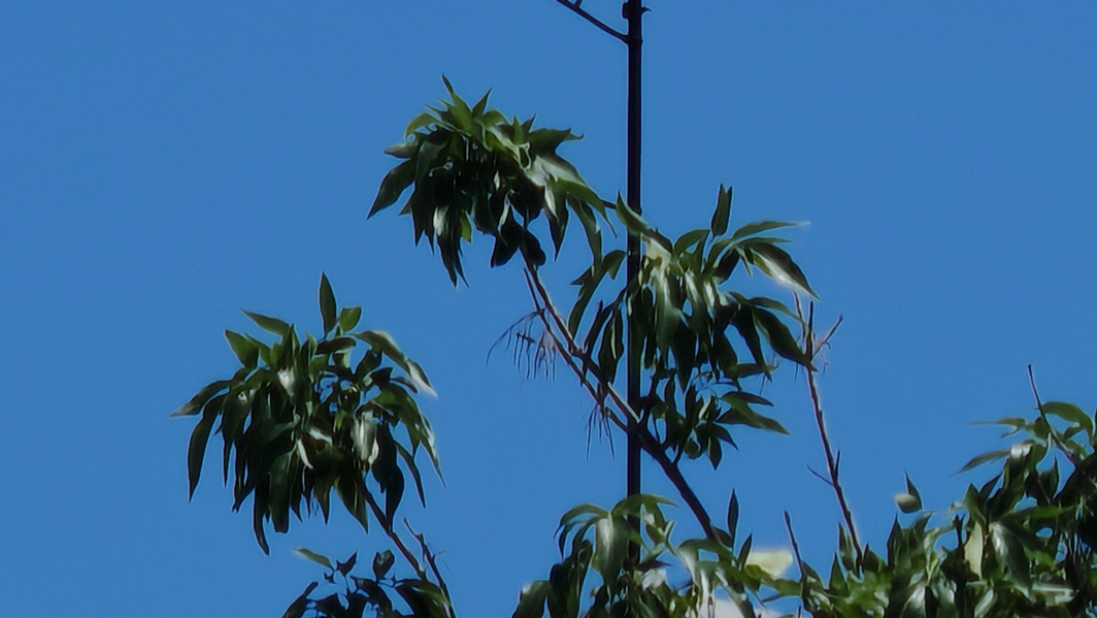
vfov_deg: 1.3
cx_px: 548
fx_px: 26912
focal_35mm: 925
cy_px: 356
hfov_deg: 2.3
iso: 50
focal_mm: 15.38
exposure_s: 1/420
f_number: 2.6
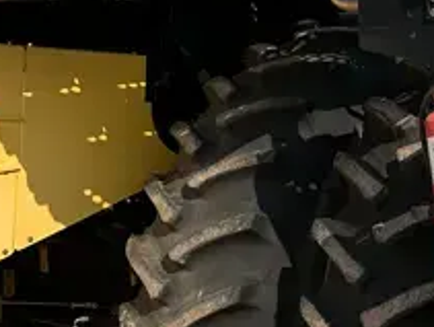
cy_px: -19
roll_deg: +1.5
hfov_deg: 18.0
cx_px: 265
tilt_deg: +2.5
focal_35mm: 109
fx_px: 1369
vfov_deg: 13.4
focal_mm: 6.86
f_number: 1.78
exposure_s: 1/5263
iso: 80
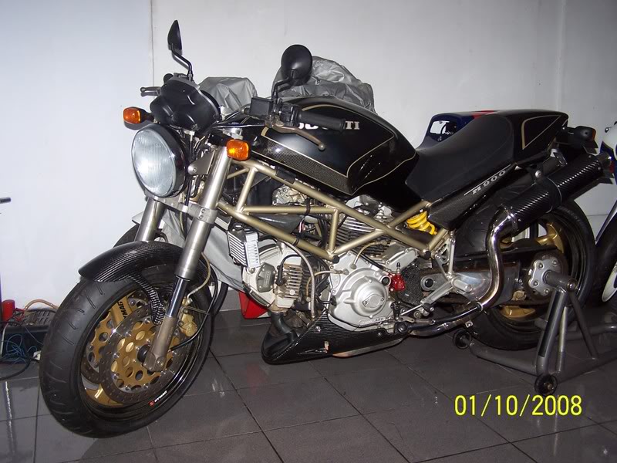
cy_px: 232
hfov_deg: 49.0
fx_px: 677
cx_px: 308
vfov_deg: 37.7
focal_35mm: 38
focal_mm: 6.3
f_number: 2.8
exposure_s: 1/60
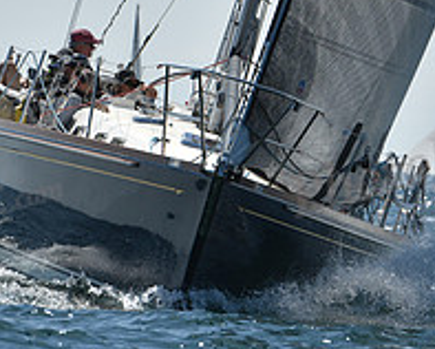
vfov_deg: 2.8
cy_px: 76
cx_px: 179
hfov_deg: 3.5
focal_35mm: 553
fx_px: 7127
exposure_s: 1/1600
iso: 250
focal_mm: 200
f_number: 8
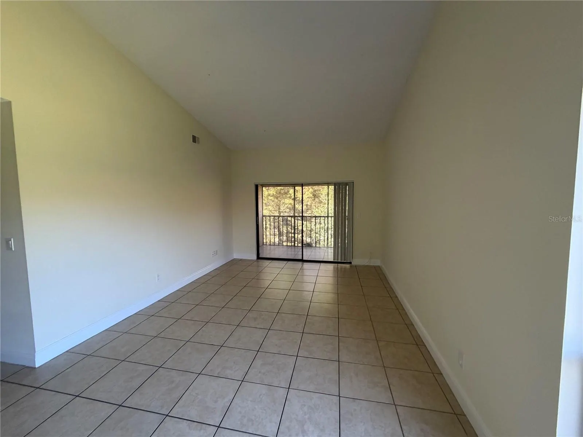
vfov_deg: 85.7
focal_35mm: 14
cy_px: 218
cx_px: 292
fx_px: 236
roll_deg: +0.4
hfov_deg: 102.1
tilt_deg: -3.0
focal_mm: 2.22
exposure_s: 1/121
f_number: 2.2
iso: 200
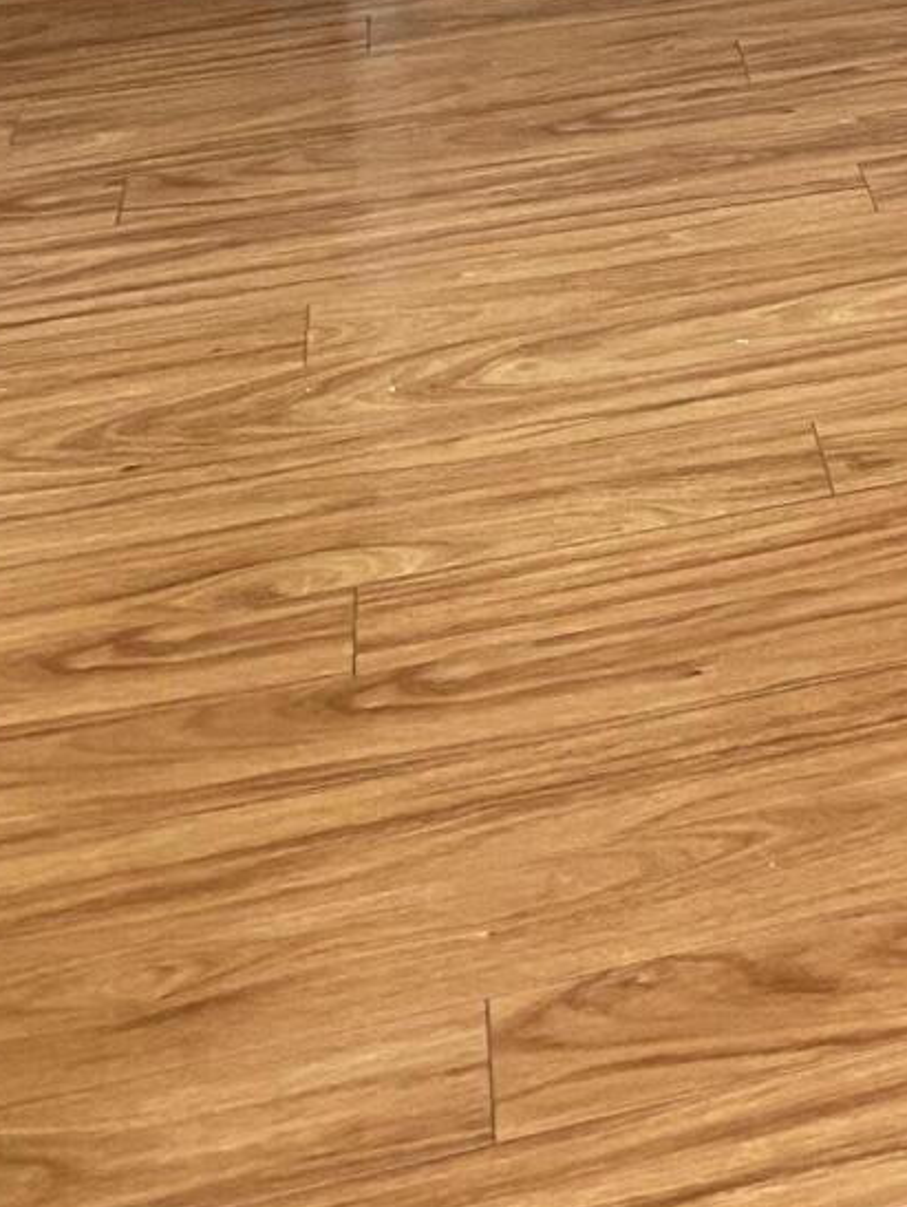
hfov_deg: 13.9
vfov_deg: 17.8
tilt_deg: -4.9
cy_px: -755
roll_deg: +2.8
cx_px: 1626
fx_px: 3315
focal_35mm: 95
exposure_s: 1/60
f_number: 1.8
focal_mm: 4.25
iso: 250
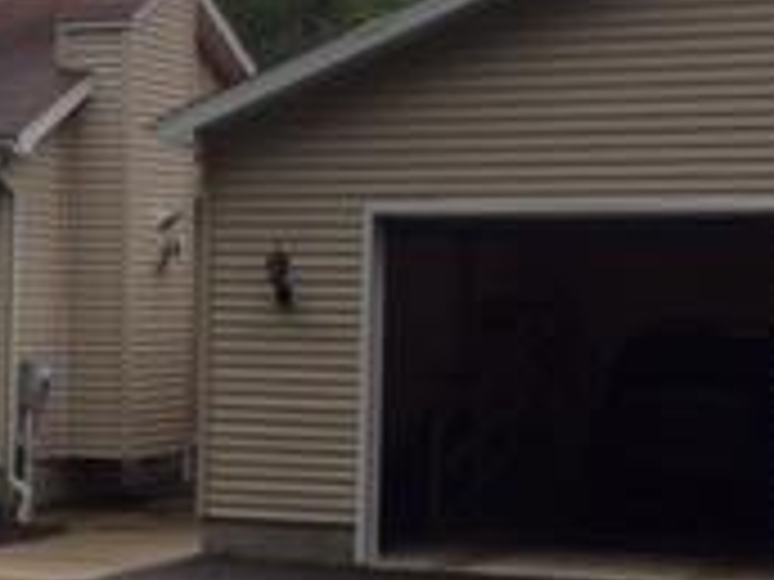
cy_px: 337
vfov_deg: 13.7
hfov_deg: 17.4
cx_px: -130
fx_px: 2415
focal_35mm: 108
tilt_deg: -3.2
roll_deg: -0.7
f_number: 2.2
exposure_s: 1/879
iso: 32
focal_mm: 4.15
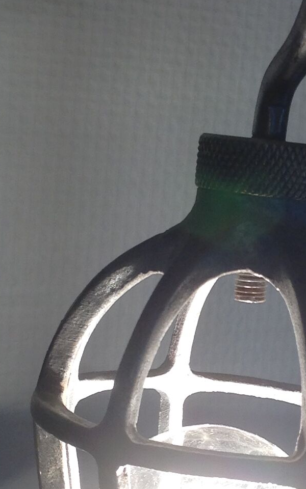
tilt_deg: -12.8
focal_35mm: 100
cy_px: 345
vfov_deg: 20.7
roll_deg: -4.6
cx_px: 217
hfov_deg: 13.1
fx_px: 1334
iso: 50
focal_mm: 4.28
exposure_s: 1/187
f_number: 2.4
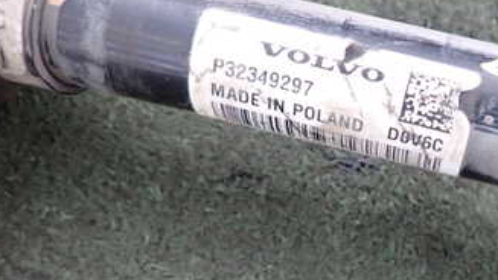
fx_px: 660
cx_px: 413
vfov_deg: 24.0
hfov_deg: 39.4
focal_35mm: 50
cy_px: 140
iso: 500
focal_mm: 4.5
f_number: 2
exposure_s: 1/30
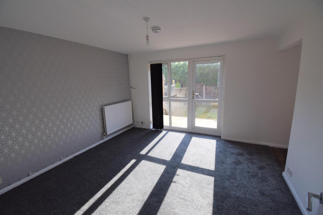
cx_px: 162
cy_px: 108
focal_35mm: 15
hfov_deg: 100.4
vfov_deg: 77.3
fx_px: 135
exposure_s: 1/200
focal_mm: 10
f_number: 7.1
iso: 400
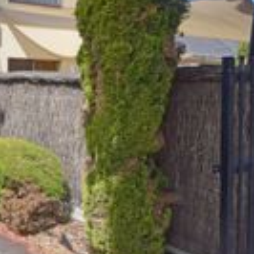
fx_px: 374
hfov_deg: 33.4
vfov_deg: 37.2
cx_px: -15
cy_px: 89
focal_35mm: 45
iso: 200
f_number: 8
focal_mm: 10
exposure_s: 1/250
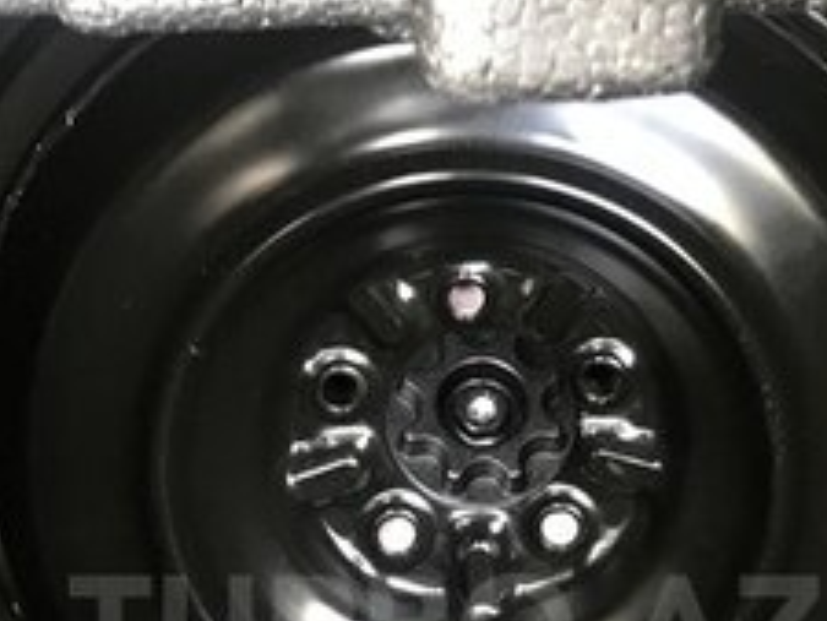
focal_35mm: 82
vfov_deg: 17.6
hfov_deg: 23.8
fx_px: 1960
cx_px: 445
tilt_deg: -75.6
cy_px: 630
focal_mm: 3.99
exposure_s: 1/17
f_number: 1.8
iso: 50
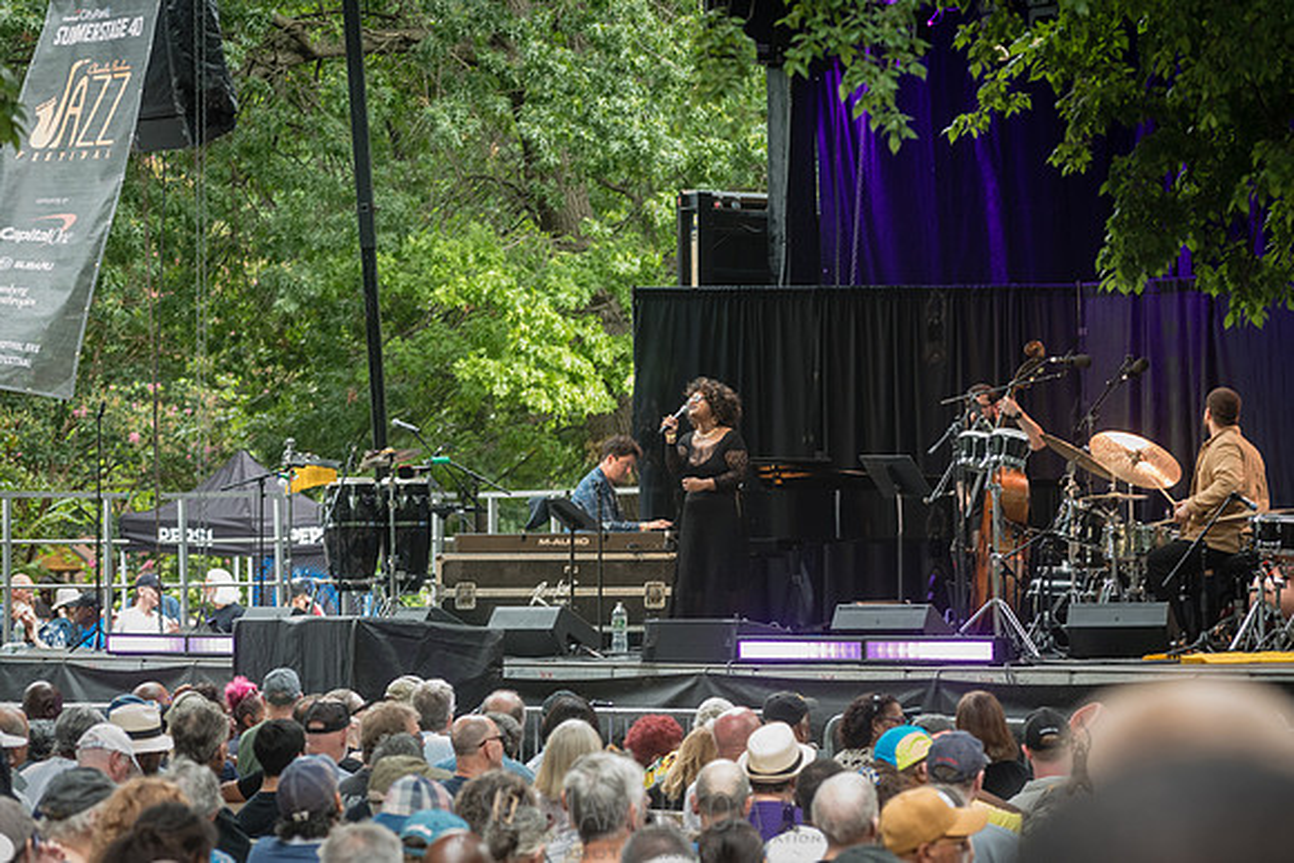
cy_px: 432
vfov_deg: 10.0
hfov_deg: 14.9
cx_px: 647
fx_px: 4955
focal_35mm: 138
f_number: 5
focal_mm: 135
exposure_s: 1/200
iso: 2000
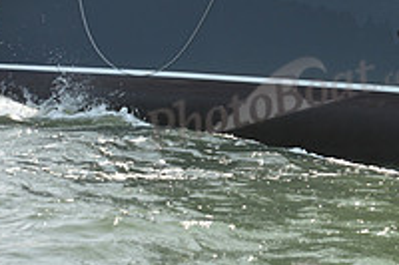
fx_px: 2248
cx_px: 533
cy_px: -33
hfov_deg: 9.9
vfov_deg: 6.7
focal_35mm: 203
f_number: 5.6
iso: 250
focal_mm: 70
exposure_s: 1/800
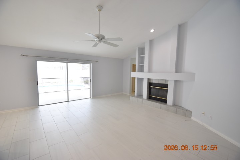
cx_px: 120
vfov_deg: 77.3
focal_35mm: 15
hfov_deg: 100.4
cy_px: 80
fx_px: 100
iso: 800
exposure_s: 1/250
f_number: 3.5
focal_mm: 10
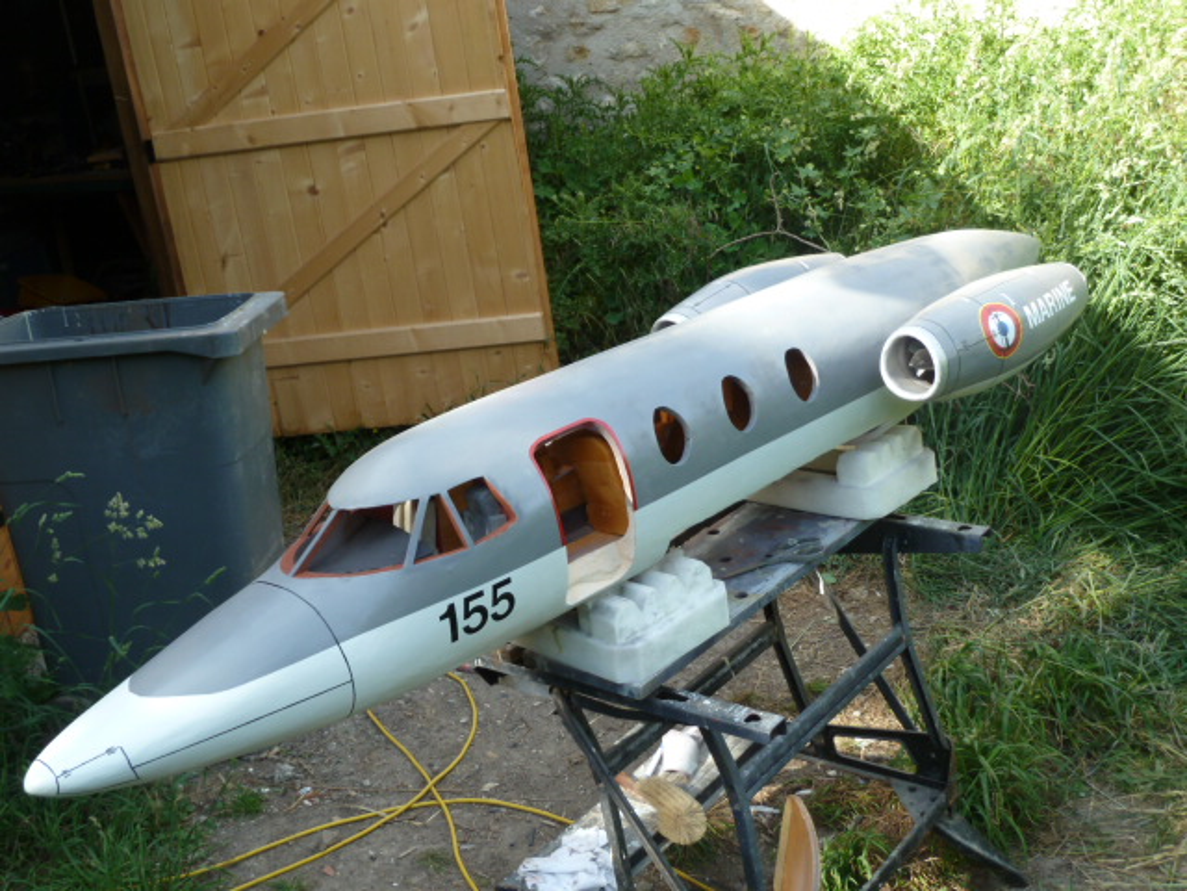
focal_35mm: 42
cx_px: 594
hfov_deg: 44.8
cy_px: 446
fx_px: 1440
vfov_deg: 34.3
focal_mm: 6.9
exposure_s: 1/100
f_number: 3.7
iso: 80
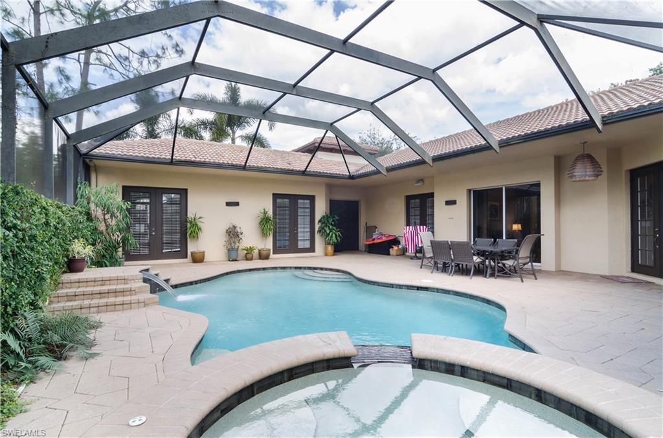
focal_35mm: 17
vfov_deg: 69.3
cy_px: 219
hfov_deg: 92.6
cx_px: 332
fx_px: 317
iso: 200
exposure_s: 1/30
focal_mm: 11.5
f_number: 10
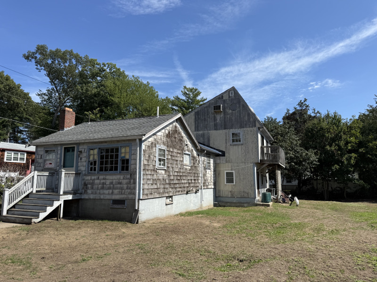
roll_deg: -0.4
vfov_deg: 56.8
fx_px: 261
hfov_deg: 71.6
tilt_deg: +9.3
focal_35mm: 24
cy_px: 141
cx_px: 188
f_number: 1.78
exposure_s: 1/3759
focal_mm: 6.76
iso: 80
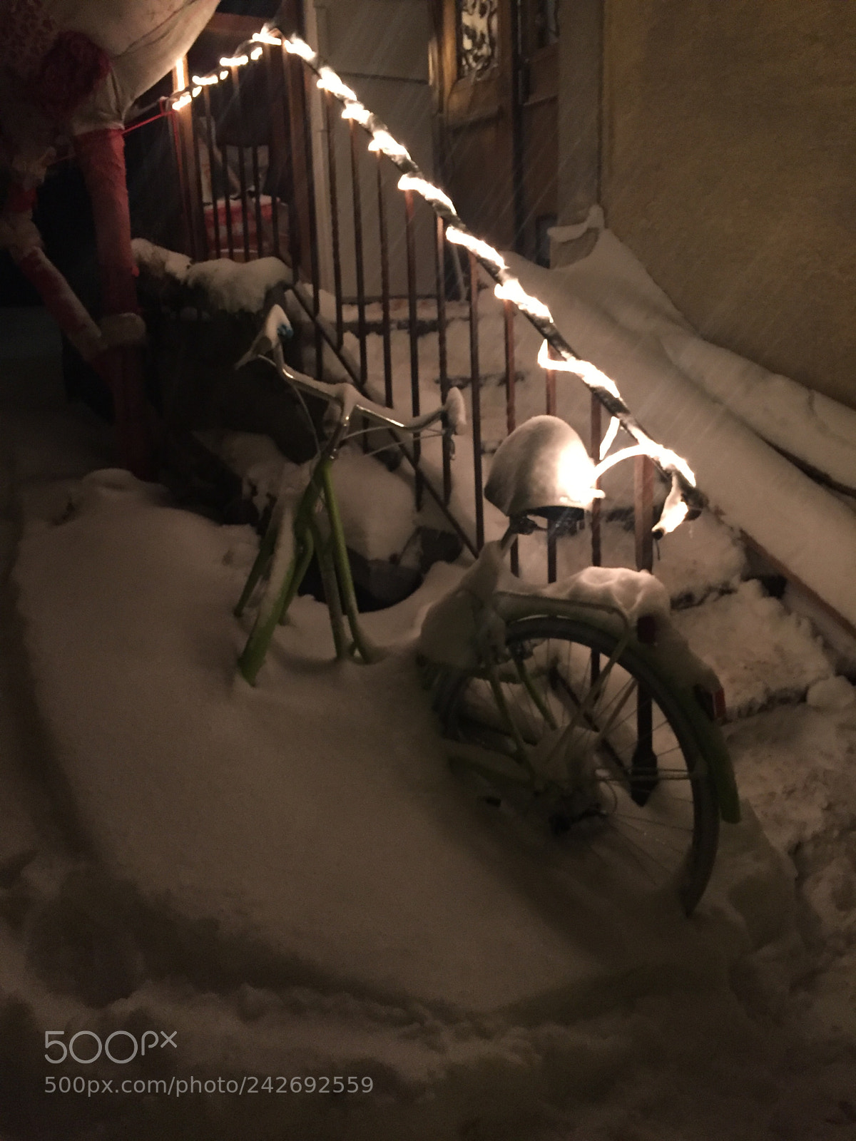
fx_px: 956
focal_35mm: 29
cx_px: 428
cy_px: 570
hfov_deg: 48.2
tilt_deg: -13.2
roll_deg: +2.1
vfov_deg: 61.7
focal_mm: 4.15
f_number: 2.2
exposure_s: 1/17
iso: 500
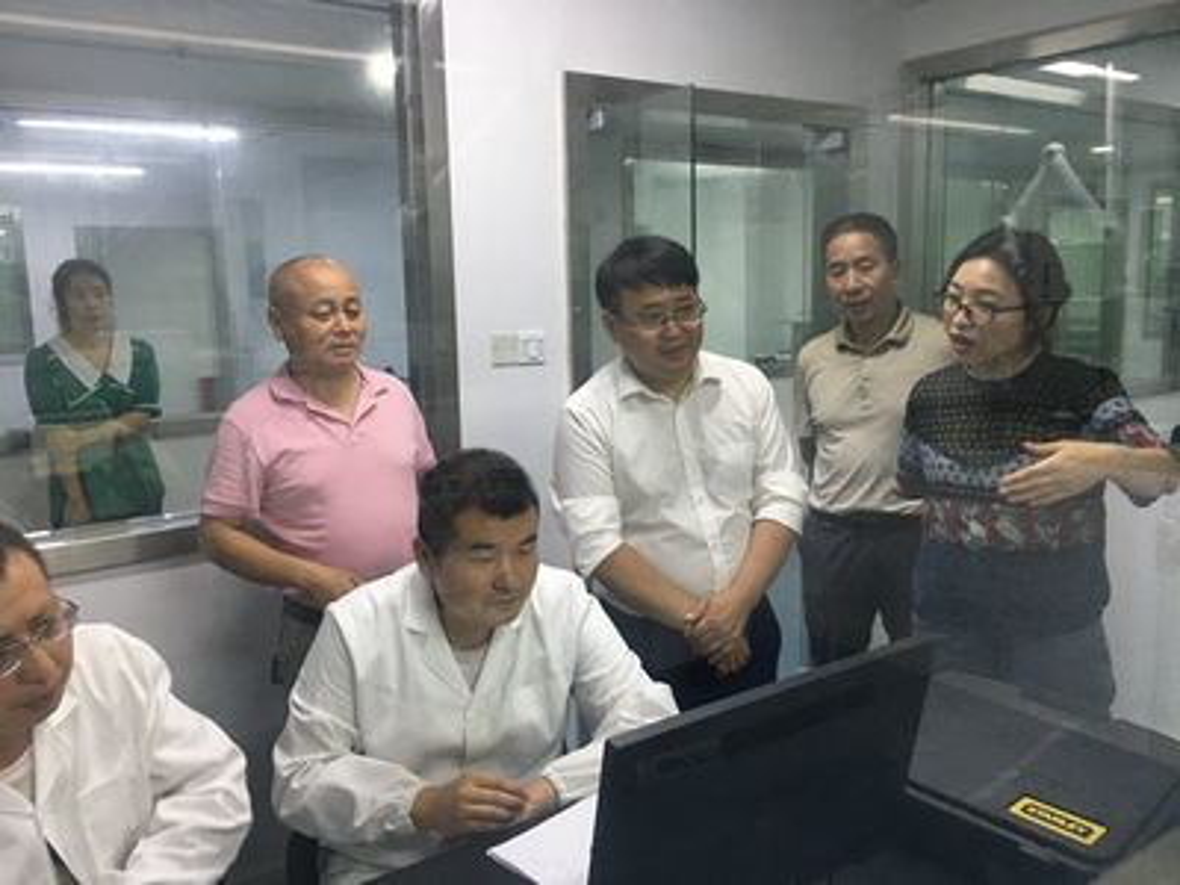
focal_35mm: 29
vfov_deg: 48.2
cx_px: 590
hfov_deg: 61.7
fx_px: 989
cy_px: 442
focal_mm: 4.15
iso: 80
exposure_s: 1/30
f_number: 2.2
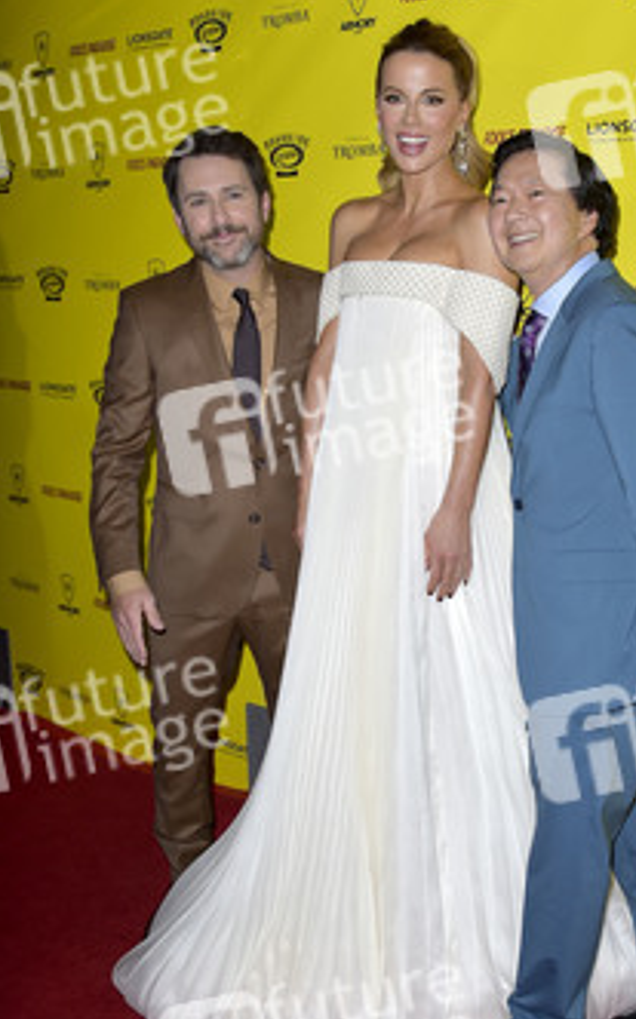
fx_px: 1195
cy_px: 577
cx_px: 407
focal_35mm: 43
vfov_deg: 46.1
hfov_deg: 29.7
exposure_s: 1/250
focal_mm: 35
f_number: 6.3
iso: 250
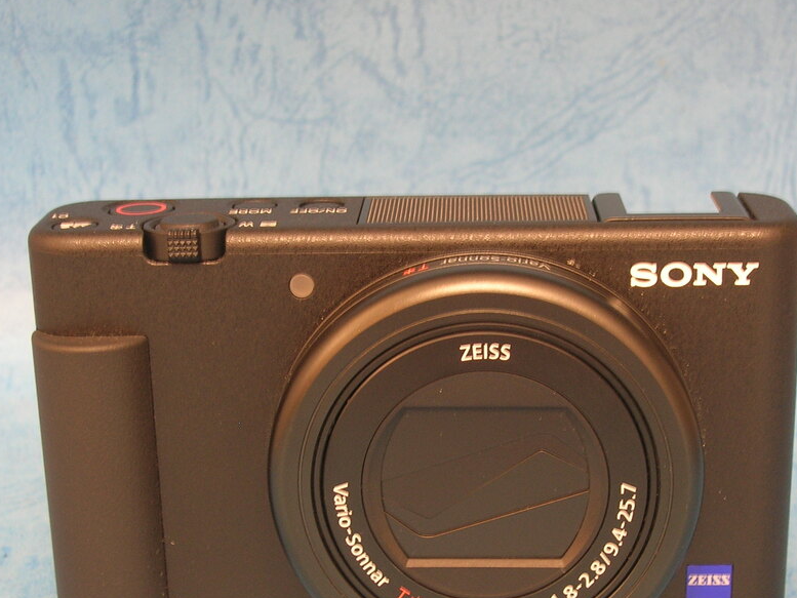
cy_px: 440
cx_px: 443
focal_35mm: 71
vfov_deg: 20.6
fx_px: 1635
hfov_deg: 27.4
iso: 51
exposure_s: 1/3.7
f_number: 3.2
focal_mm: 7.7
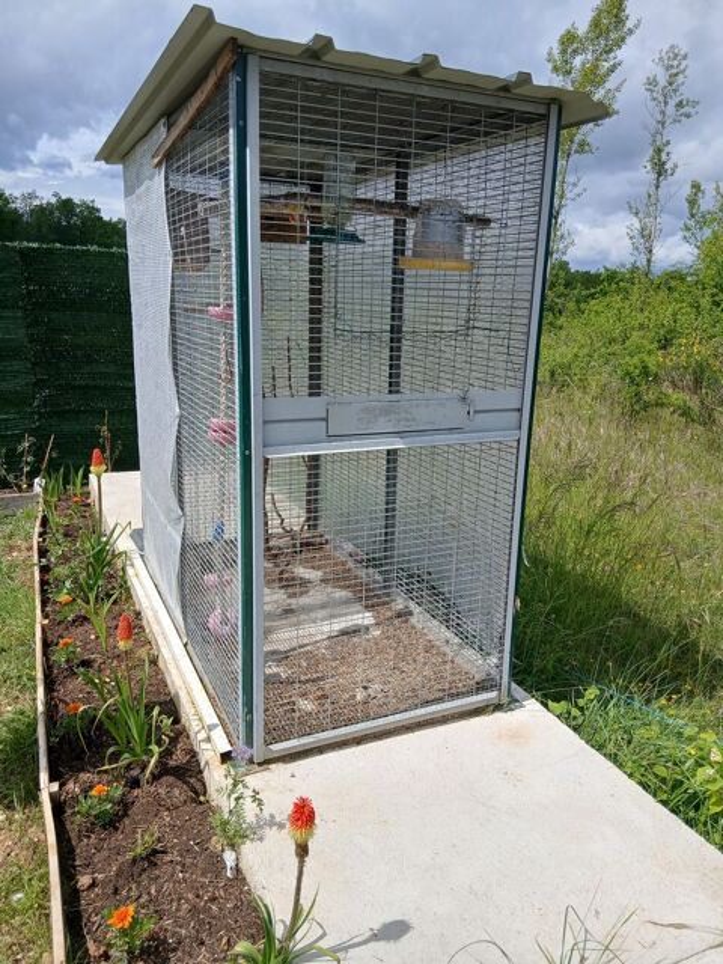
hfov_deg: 53.1
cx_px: 362
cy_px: 482
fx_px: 724
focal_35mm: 26
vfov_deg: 67.3
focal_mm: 3.98
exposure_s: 1/910
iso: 20
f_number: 1.8
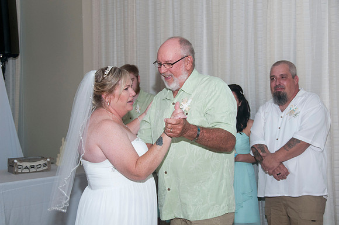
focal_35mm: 63
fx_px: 592
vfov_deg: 21.5
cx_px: 170
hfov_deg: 31.9
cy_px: 112
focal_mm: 42
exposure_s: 1/250
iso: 400
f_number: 5.6
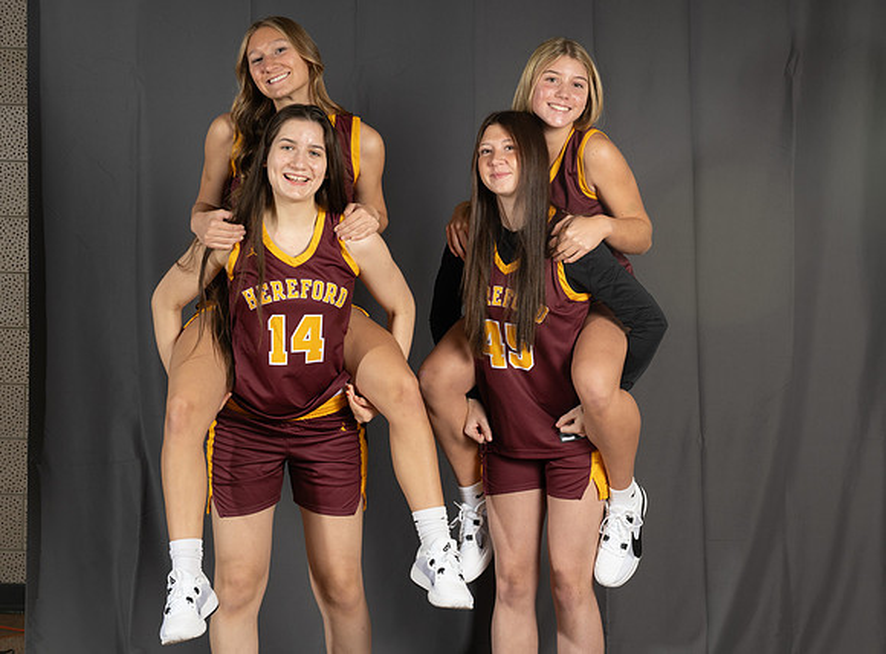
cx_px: 578
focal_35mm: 89
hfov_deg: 21.9
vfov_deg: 16.3
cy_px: 315
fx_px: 2277
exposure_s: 1/200
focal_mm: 70
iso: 200
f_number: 8
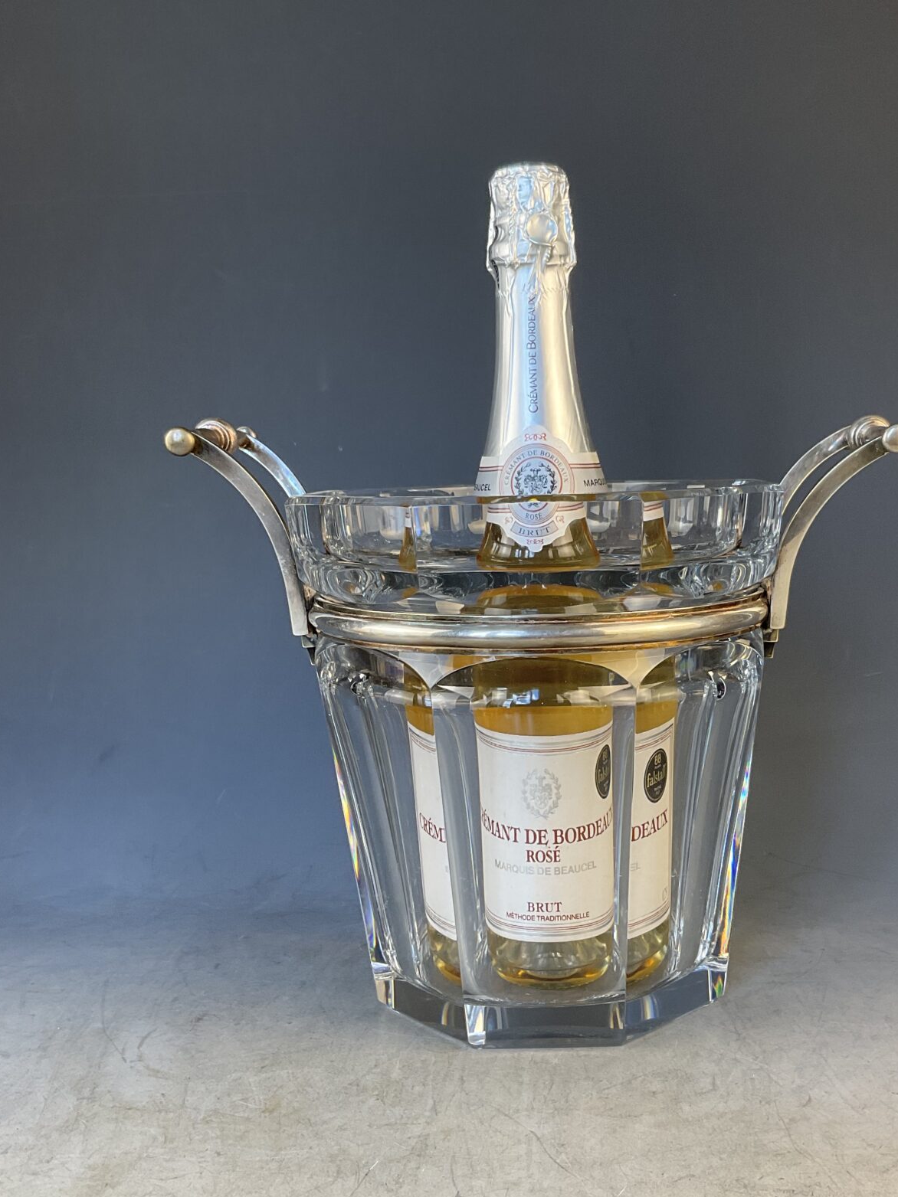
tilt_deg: -8.1
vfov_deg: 49.0
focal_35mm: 38
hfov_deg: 37.4
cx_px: 571
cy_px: 625
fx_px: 1315
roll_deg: +0.1
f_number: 1.8
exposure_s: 1/116
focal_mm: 3
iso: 40
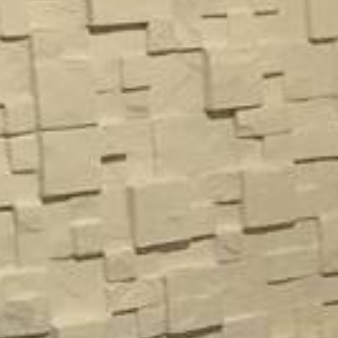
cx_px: 885
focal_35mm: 199
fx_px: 2198
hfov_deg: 8.0
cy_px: 429
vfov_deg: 8.7
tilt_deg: -15.5
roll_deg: -0.3
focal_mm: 3.99
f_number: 1.8
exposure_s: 1/30
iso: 25
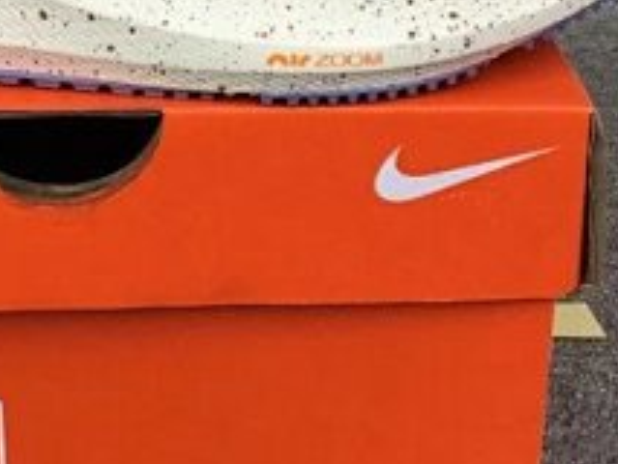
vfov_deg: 15.5
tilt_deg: -20.8
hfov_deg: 20.7
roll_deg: +1.4
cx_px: 73
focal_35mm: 93
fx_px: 1661
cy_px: -26
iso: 25
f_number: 2.4
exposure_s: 1/111
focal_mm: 3.3
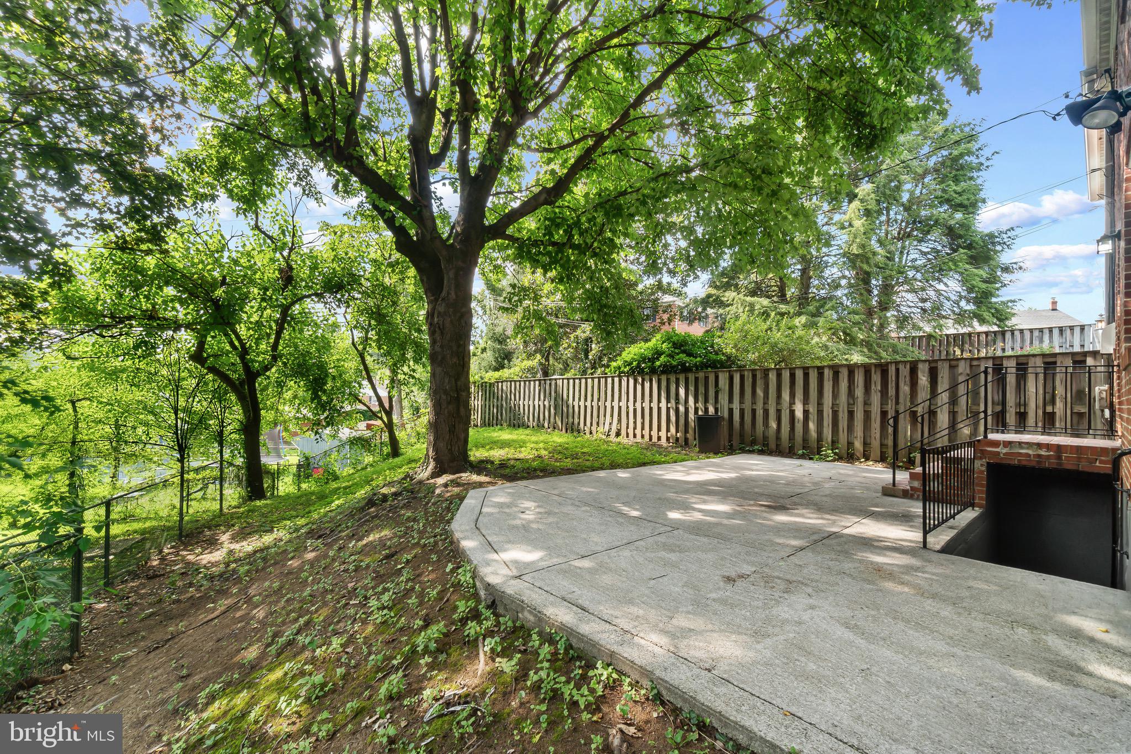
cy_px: 377
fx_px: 471
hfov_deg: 100.4
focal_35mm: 15
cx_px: 566
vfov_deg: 77.3
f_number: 13
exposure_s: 1/6
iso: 100
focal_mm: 10
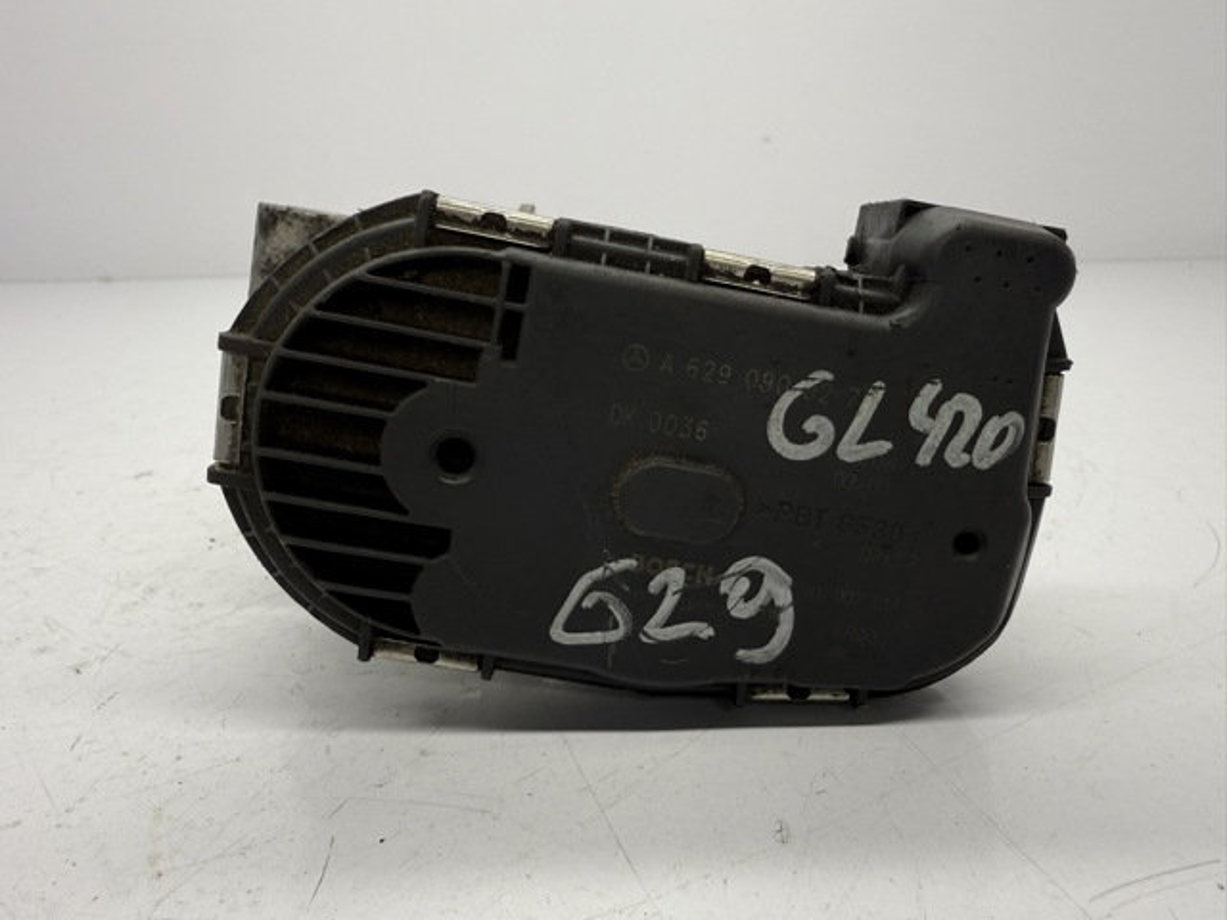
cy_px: 460
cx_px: 614
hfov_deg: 71.6
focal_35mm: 24
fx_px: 851
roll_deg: +1.6
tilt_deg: -18.8
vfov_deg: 56.8
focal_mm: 2.22
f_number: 2.2
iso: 40
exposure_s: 1/192
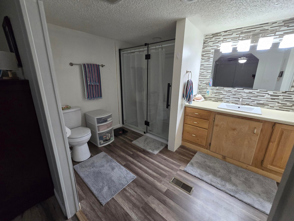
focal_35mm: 13
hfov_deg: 106.2
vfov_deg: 89.9
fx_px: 110
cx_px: 147
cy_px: 110
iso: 250
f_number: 2.2
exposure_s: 1/60
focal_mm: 2.2
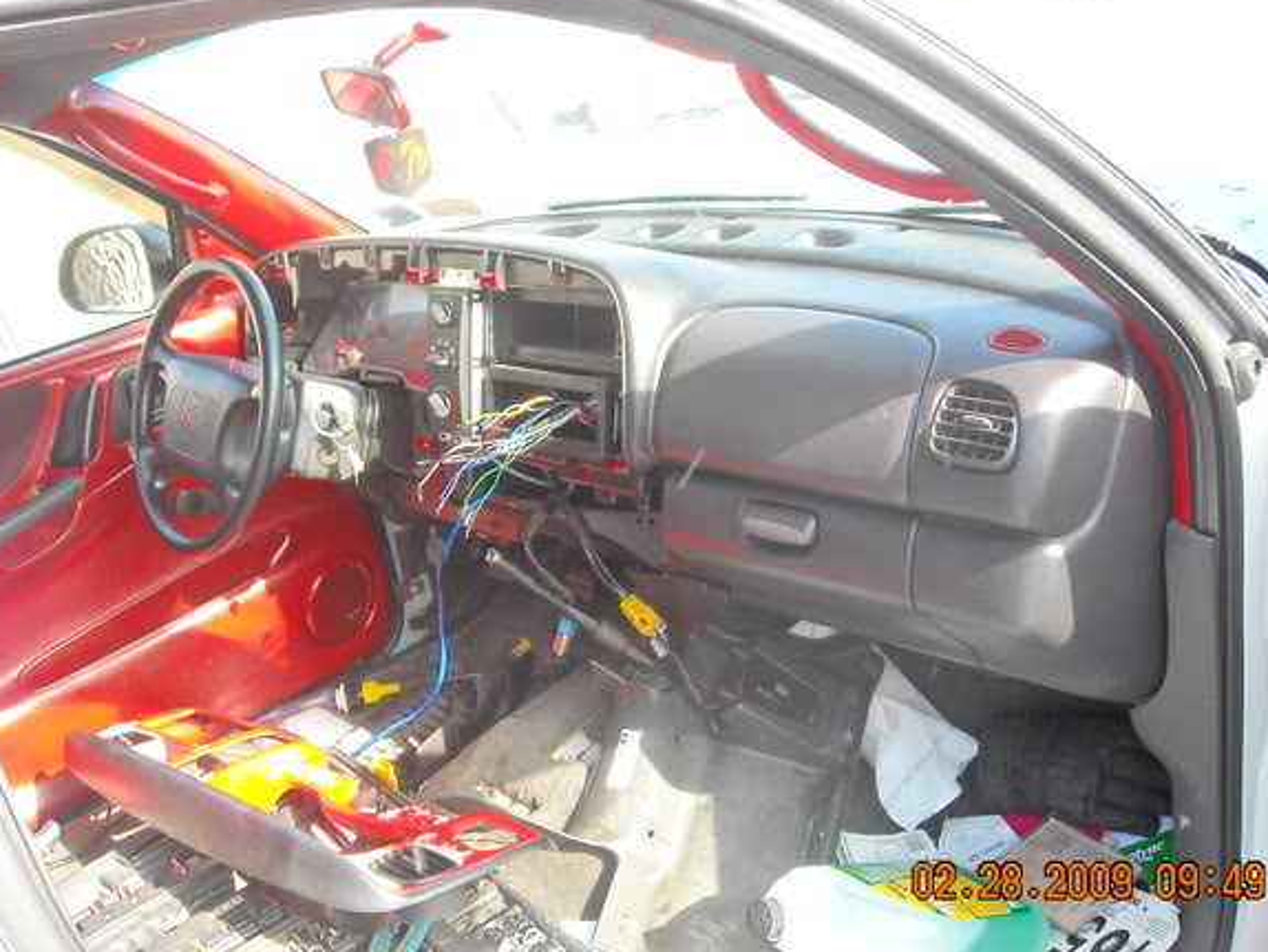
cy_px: 462
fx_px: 1429
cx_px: 619
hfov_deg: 47.8
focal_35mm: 39
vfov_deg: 36.8
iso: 64
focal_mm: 5.7
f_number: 2.8
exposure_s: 1/84
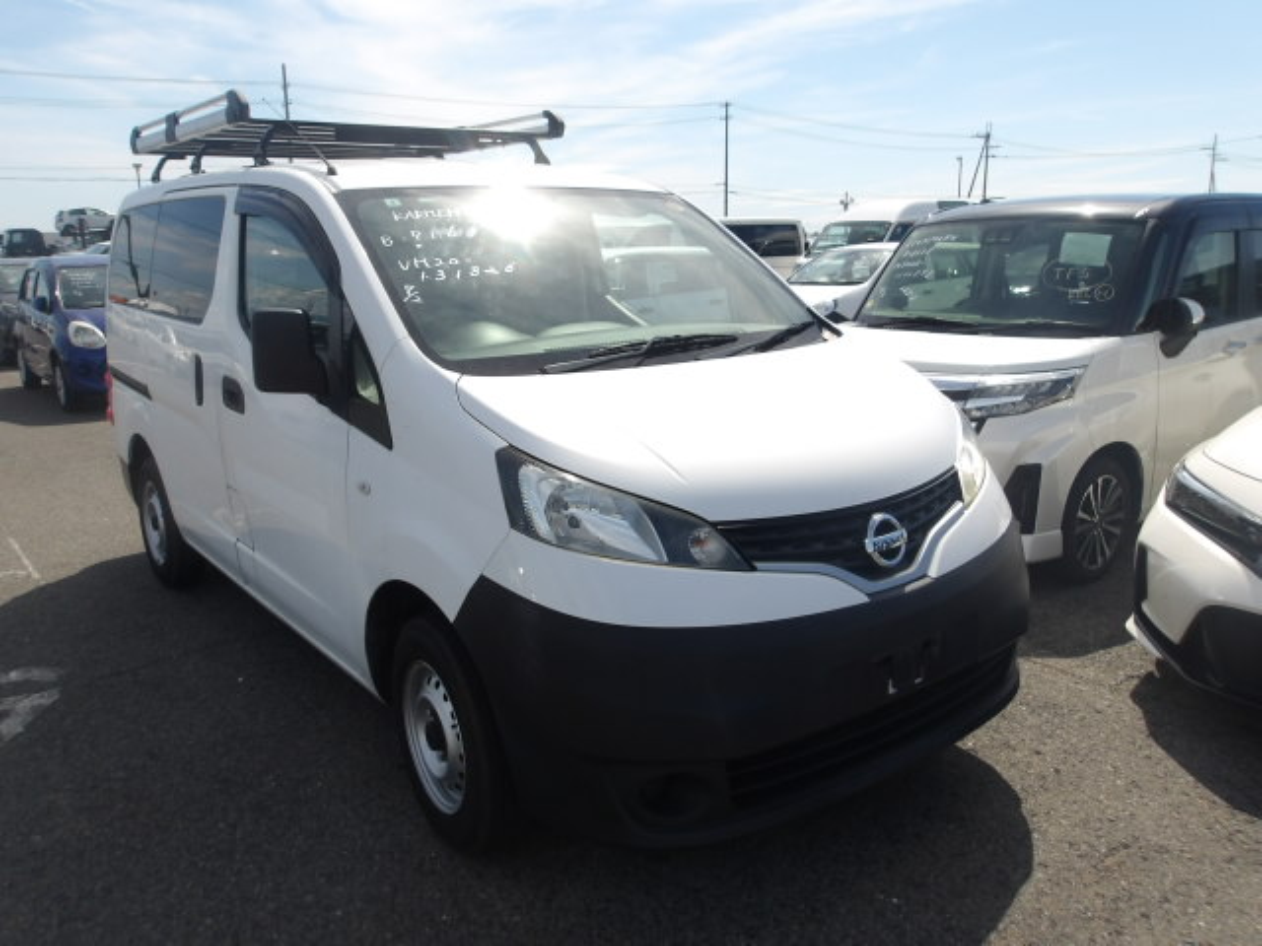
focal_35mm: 27
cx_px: 631
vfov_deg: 51.4
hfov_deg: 65.3
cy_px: 473
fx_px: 984
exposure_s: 1/141
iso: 100
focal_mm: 4.9
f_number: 10.4
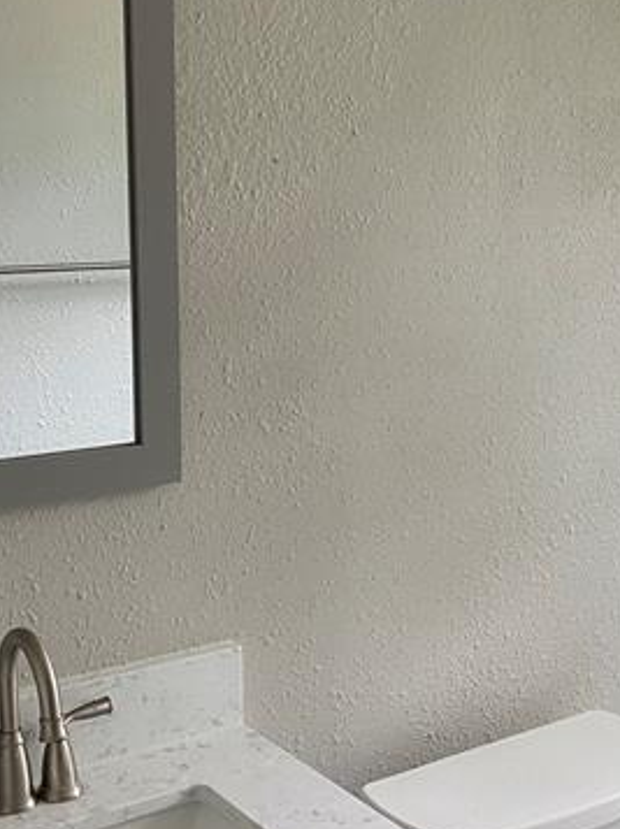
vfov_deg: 34.4
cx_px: 316
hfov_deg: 26.1
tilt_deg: -10.0
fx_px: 1340
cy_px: 413
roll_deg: +0.1
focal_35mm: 56
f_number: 1.8
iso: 125
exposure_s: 1/60
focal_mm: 4.25
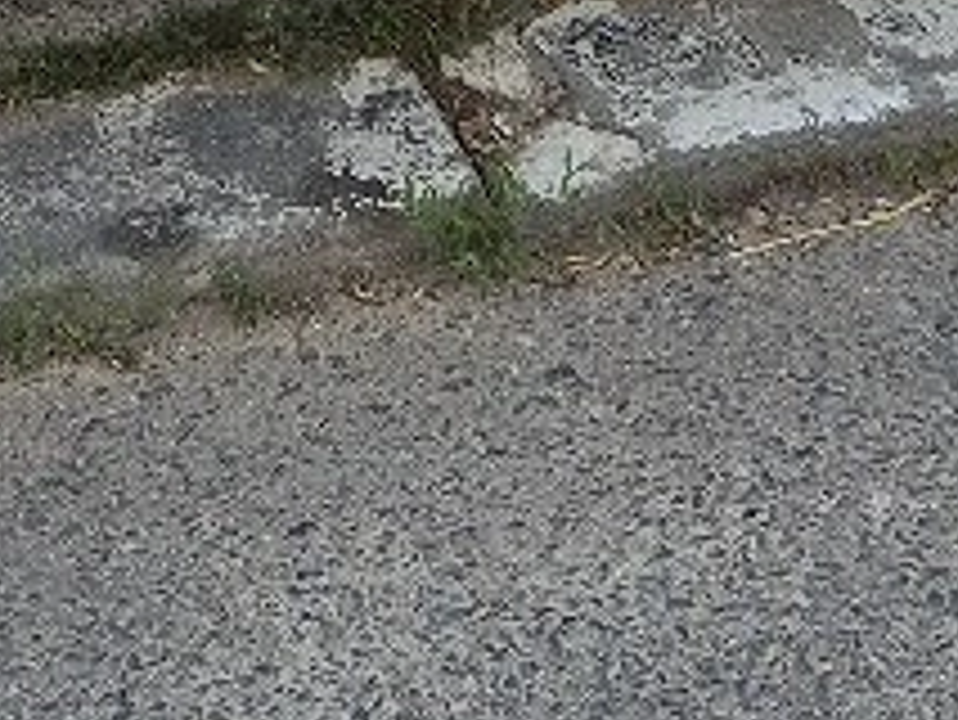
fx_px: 3987
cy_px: -1343
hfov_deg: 13.7
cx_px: 436
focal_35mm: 144
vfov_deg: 8.7
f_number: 1.8
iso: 25
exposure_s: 1/417
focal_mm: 5.4
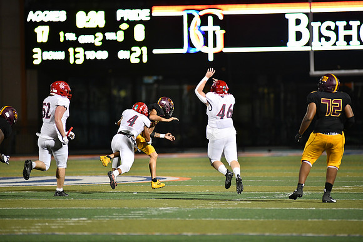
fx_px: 3026
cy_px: 121
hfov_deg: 6.9
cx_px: 182
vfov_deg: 4.6
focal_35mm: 300
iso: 3200
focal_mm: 300
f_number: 2.8
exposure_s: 1/1000
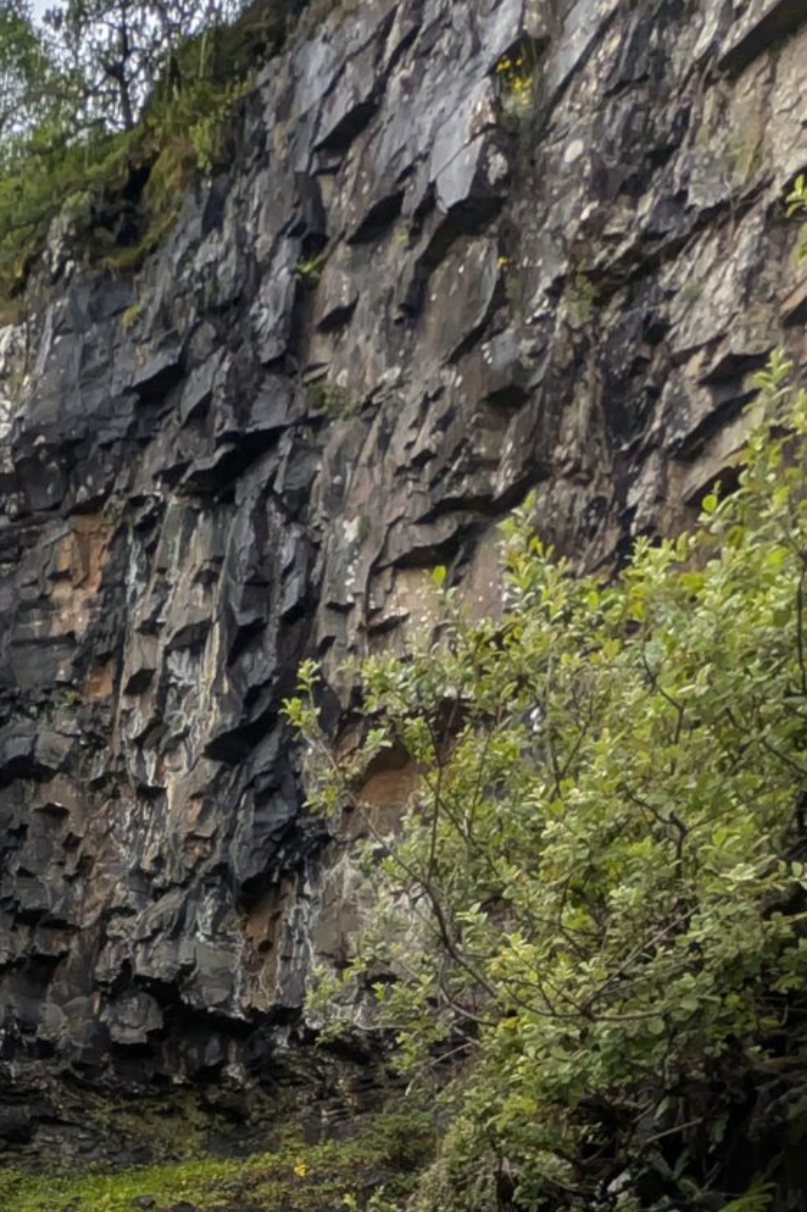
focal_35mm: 38
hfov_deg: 30.0
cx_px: -161
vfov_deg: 31.0
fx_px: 1278
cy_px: 1749
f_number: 1.7
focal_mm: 2.02
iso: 38
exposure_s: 1/2278
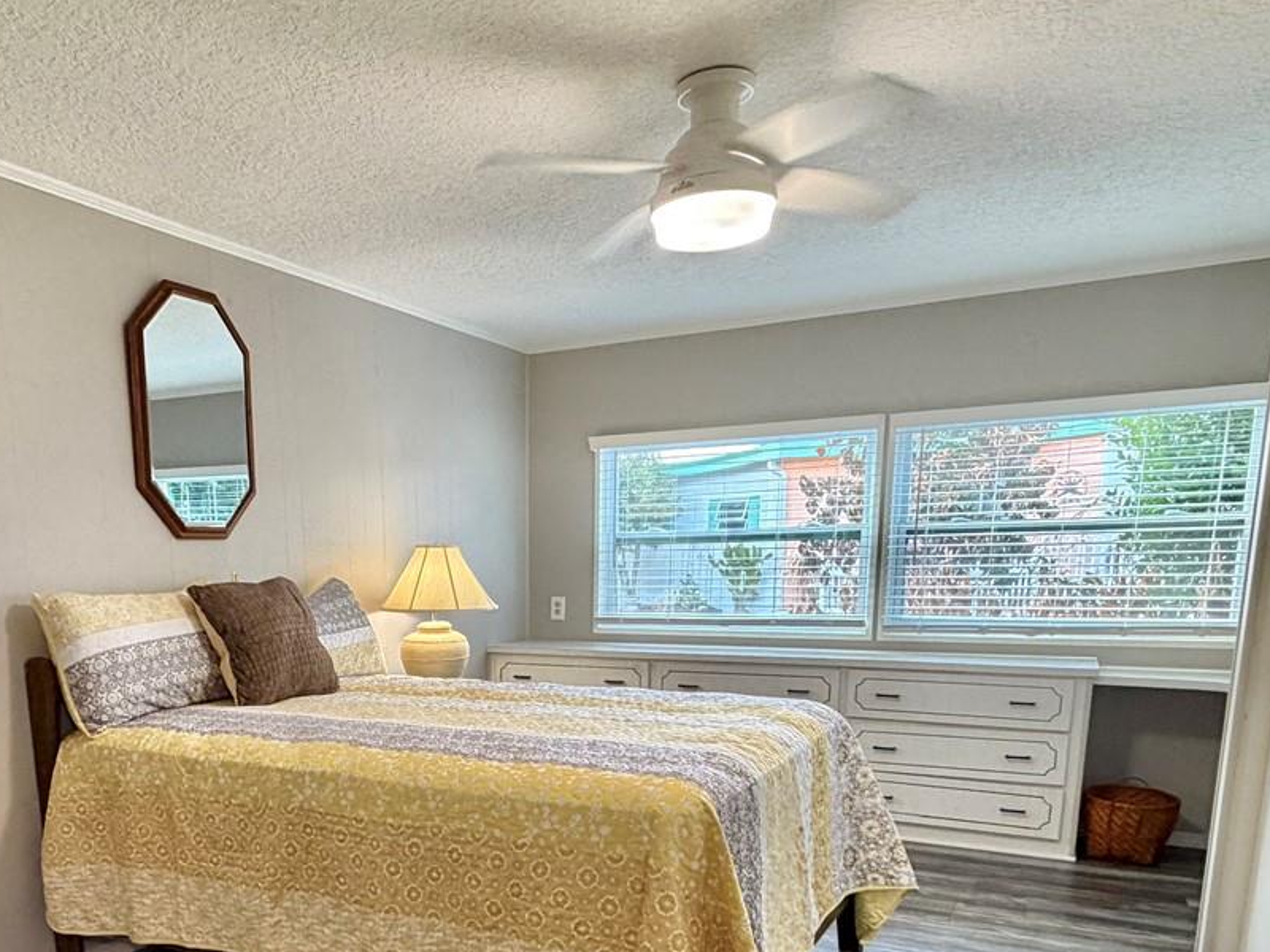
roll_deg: +1.3
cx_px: 437
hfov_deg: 62.1
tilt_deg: -10.5
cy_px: 749
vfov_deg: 47.3
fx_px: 1027
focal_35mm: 28
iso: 320
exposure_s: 1/60
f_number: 2.2
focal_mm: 2.22
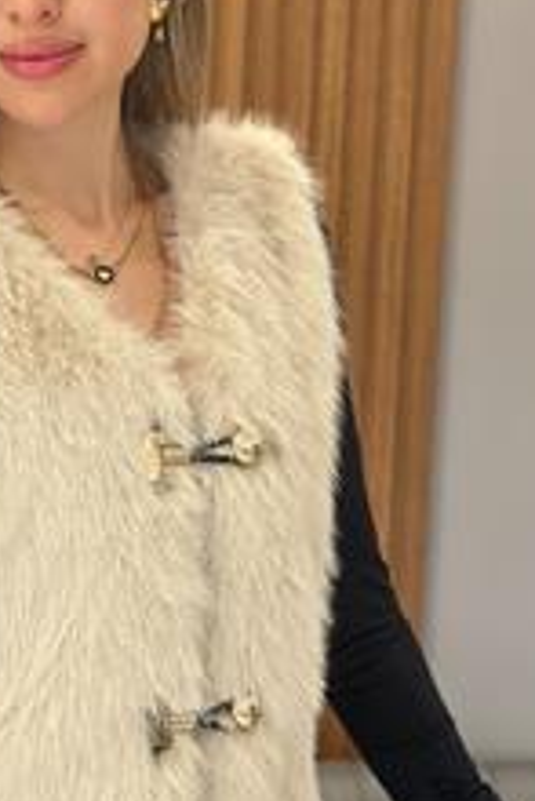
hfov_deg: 11.6
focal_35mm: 118
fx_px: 2626
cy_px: 604
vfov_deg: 17.2
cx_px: 73
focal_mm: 6.86
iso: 125
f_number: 1.78
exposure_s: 1/112
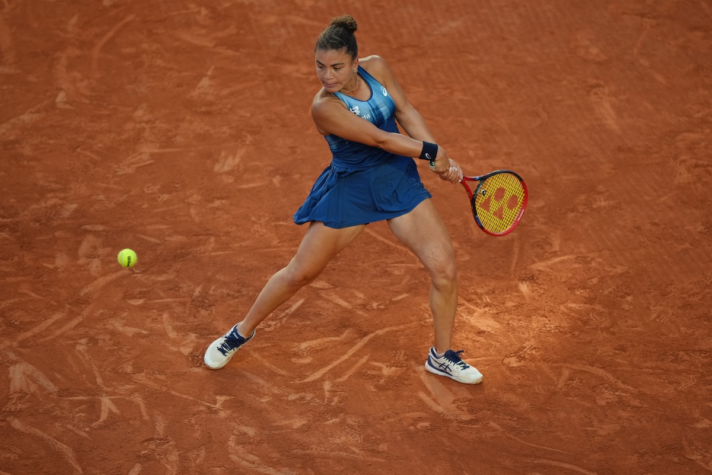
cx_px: 356
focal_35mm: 400
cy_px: 238
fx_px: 7910
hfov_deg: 5.2
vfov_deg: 3.4
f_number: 2.8
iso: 800
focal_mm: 400
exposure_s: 1/3200
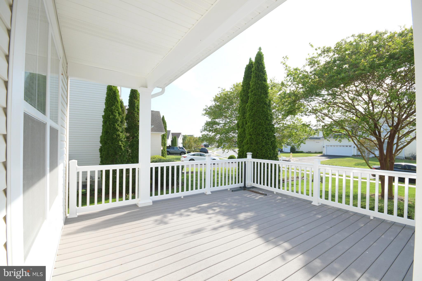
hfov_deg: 100.4
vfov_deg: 77.3
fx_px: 176
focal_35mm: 15
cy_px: 140
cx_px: 211
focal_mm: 10
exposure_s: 1/640
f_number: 8
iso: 500
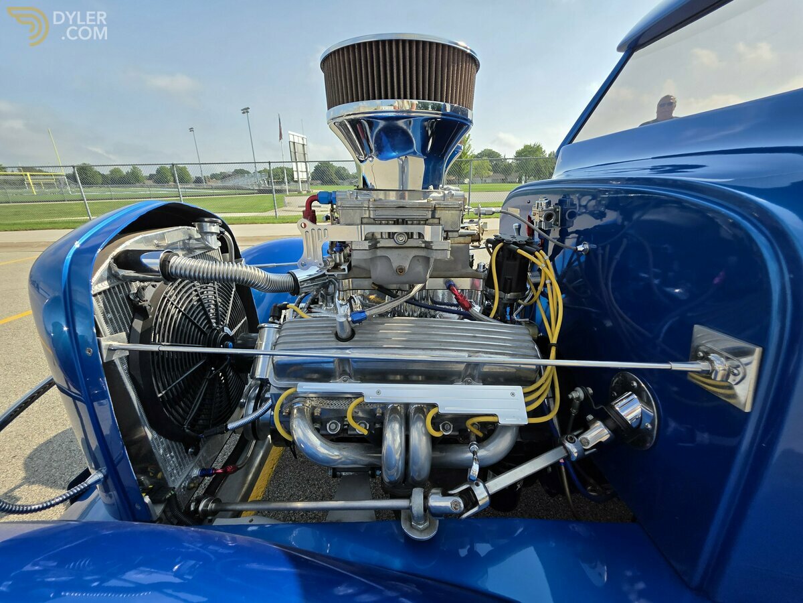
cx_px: 402
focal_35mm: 13
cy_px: 302
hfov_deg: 106.2
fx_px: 302
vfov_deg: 89.9
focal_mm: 2.2
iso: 40
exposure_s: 1/2000
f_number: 1.9
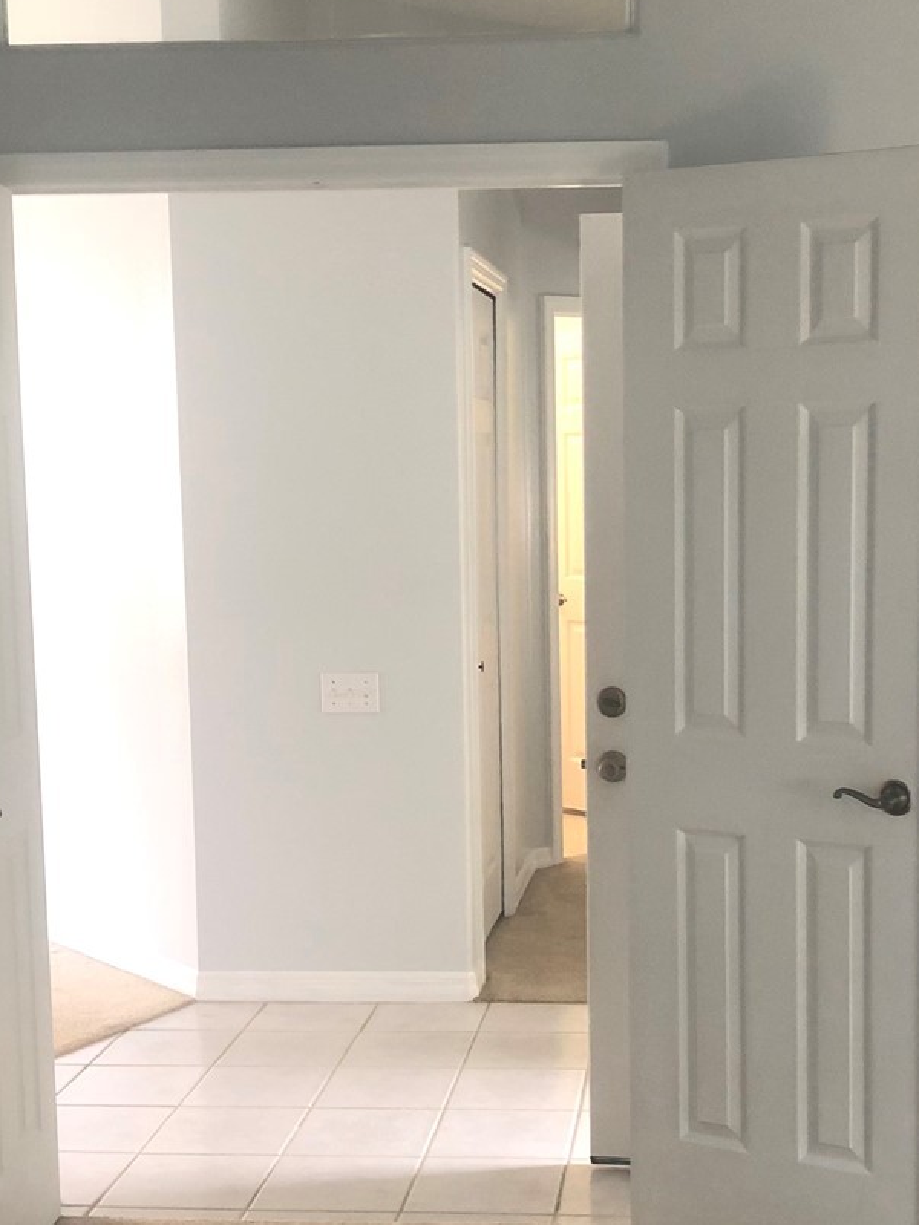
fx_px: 1982
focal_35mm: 56
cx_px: 574
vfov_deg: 34.2
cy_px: 749
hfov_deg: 26.0
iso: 50
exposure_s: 1/15
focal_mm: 4
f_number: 1.8
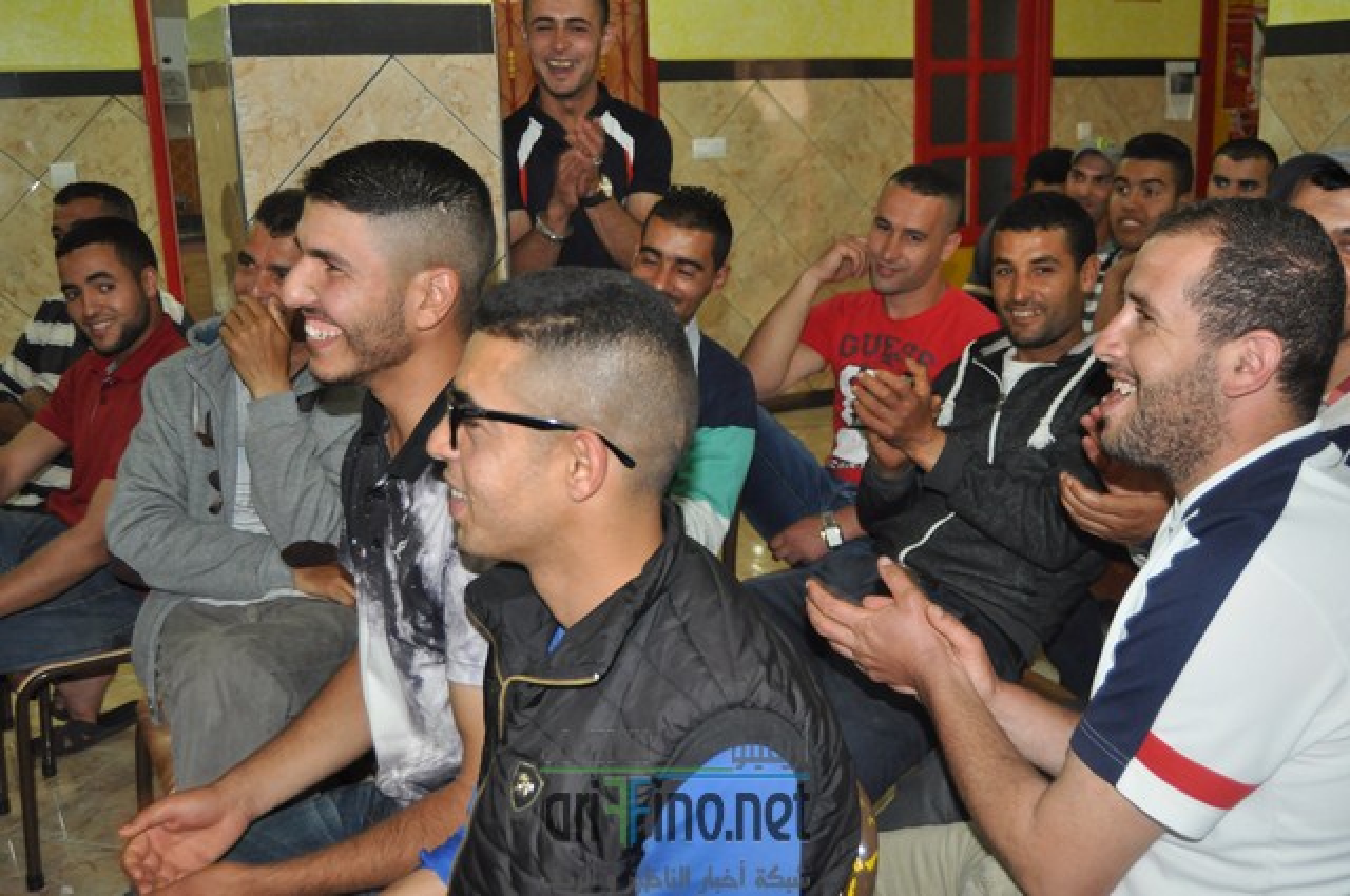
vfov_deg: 34.1
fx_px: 1461
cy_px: 448
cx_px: 675
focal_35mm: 39
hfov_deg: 49.6
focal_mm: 26
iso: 800
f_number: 4
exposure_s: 1/60
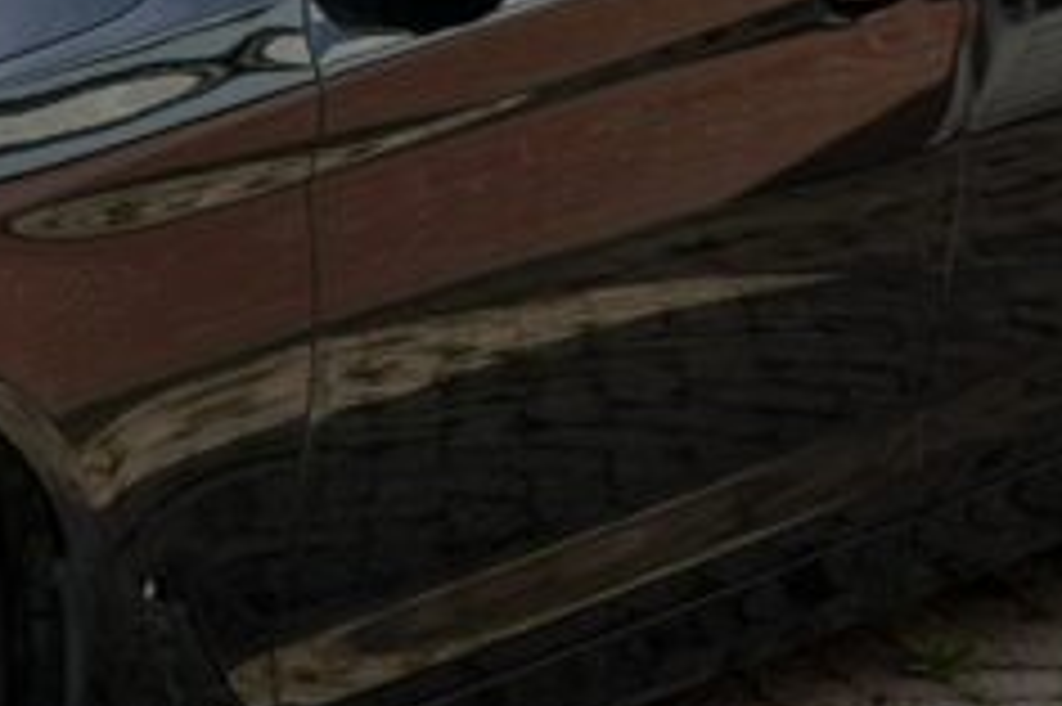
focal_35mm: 217
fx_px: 6397
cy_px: 414
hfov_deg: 9.3
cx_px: -338
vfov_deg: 6.3
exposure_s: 1/2208
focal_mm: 6.76
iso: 80
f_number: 1.78
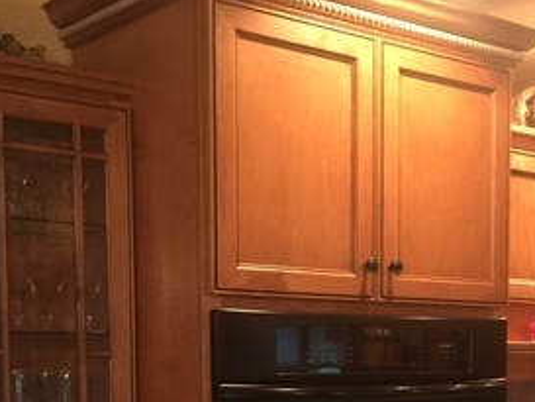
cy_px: 424
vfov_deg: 20.8
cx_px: 494
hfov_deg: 27.4
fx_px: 1051
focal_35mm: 68
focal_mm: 4.15
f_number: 2.2
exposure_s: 1/15
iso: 125
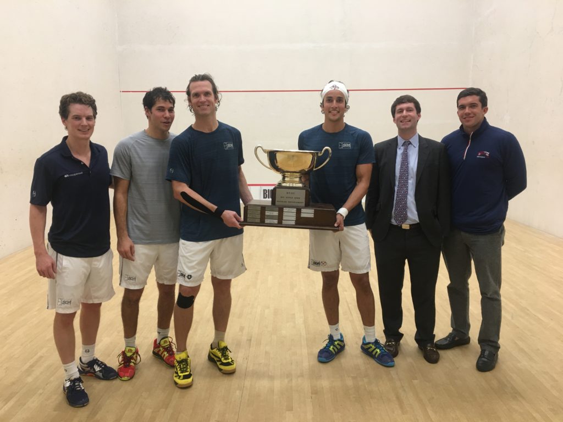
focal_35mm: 29
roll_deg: -0.3
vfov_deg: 48.2
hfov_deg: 61.7
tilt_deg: -7.7
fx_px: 472
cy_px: 211
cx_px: 282
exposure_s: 1/15
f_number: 2.2
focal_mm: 4.15
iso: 32
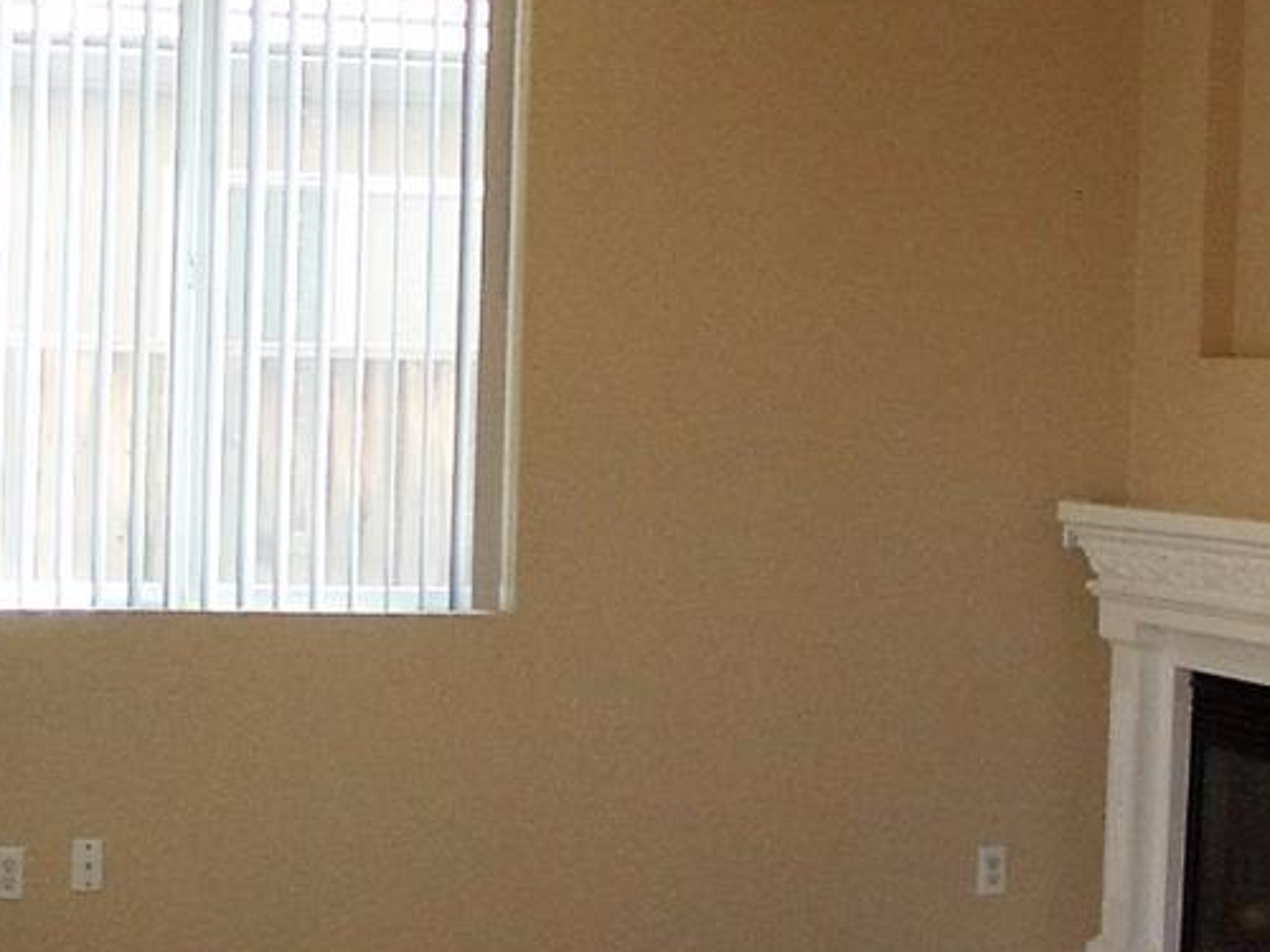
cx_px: 528
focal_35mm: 99
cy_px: 622
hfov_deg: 19.8
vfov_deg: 14.9
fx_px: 3632
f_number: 2.8
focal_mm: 7.1
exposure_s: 1/100
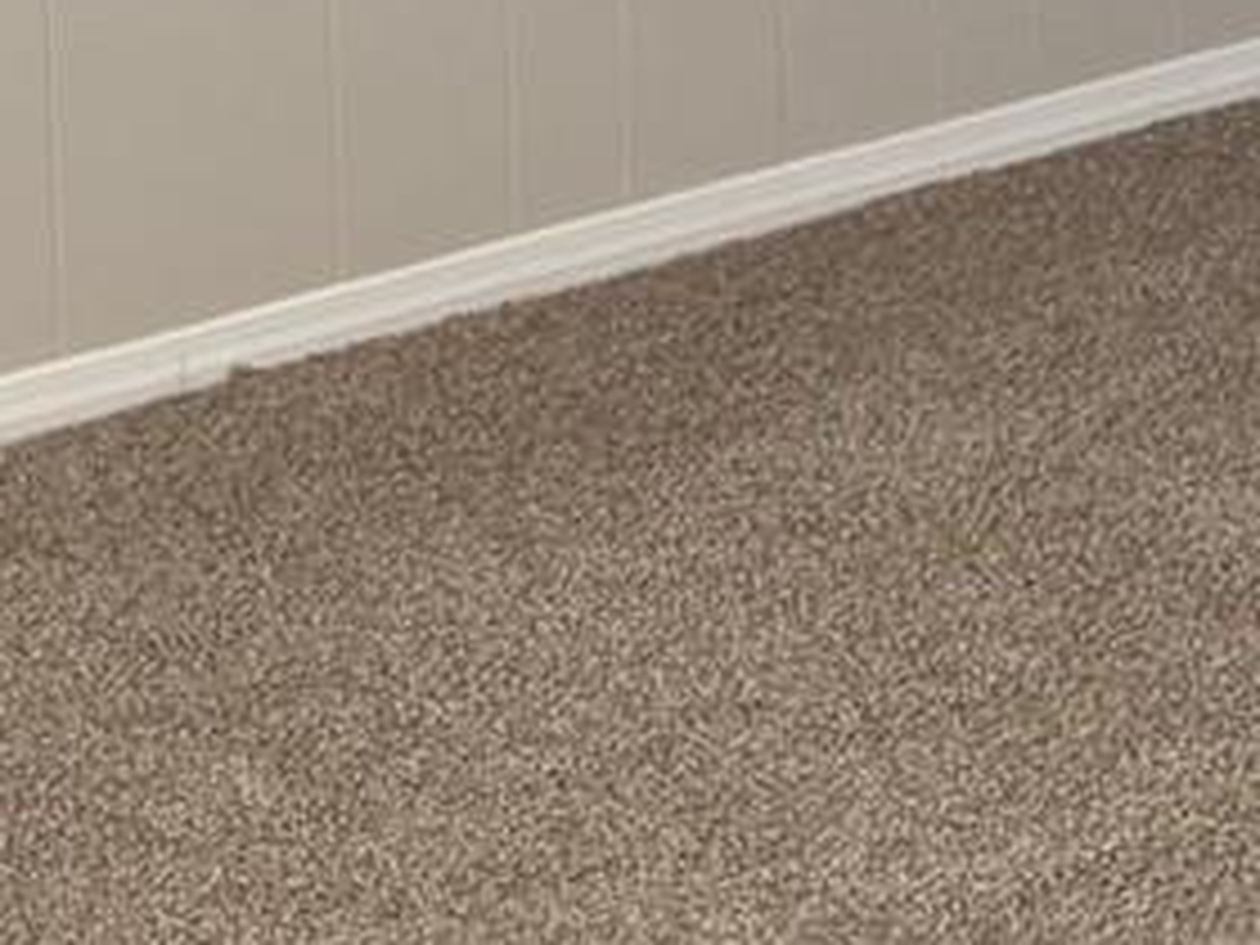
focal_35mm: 137
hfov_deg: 12.7
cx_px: 2448
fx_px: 4987
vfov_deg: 9.7
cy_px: -1246
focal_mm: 6.76
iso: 80
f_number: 1.78
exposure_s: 1/170
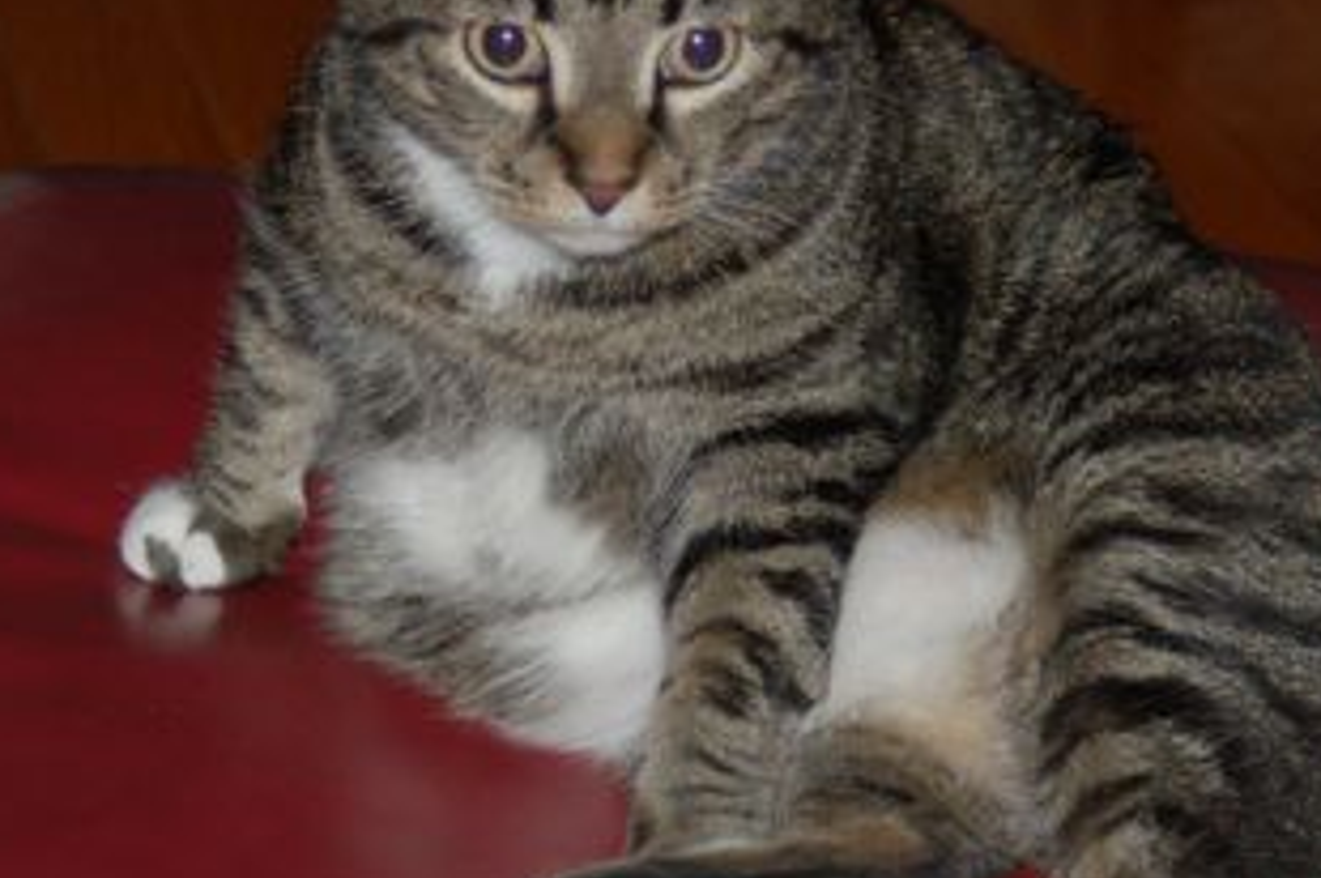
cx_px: 763
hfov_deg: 9.5
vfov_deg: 6.3
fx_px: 7954
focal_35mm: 217
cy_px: 537
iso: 400
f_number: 4.8
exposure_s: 1/60
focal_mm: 56
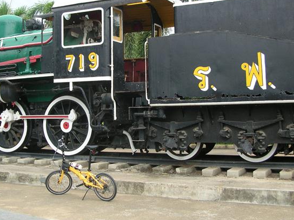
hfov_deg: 37.3
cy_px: 94
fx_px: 433
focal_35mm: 51
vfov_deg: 28.5
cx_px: 114
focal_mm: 5.8
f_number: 2.8
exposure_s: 1/230
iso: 50
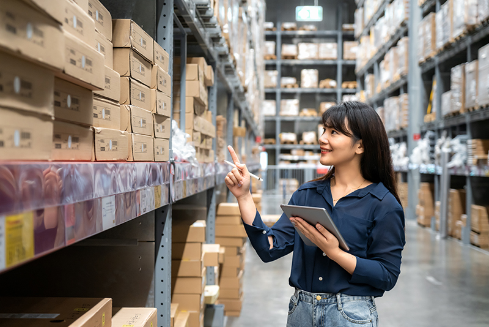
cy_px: 164
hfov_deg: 32.9
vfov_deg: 22.3
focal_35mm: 61
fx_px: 829
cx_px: 244
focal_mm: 61
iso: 1600
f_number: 4
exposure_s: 1/60
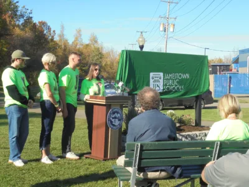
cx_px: 124
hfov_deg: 34.3
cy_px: 94
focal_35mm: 56
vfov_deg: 26.1
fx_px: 403
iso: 100
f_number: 5.2
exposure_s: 1/250
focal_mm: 10.1
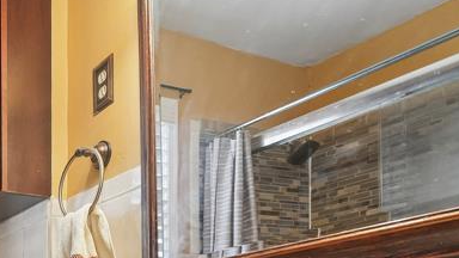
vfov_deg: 16.9
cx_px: -45
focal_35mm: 67
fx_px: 815
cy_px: 342
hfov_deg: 28.6
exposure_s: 1/100
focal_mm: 24
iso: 2500
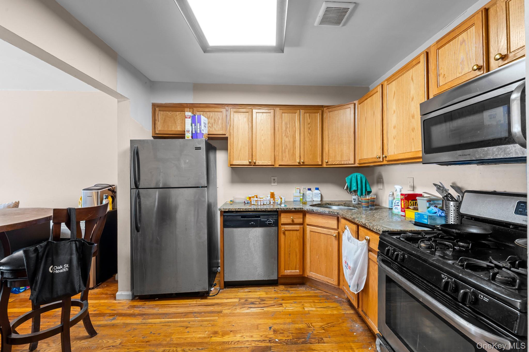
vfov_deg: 81.2
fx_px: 206
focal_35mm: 14
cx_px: 264
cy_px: 176
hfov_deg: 104.3
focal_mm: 14
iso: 500
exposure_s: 1/2.5
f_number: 10
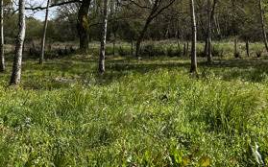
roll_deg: +1.3
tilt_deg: +6.9
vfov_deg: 16.0
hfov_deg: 24.9
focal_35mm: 79
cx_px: -1
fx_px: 577
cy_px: -21
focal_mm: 5.1
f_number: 1.6
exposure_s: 1/3876
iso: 50
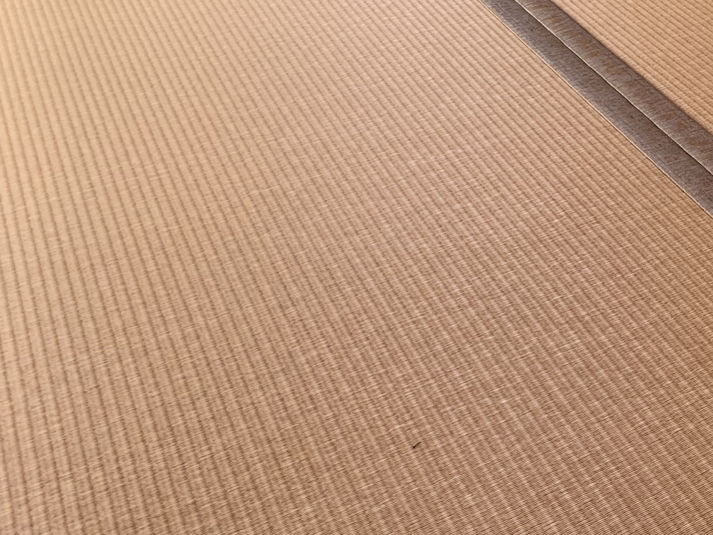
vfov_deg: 24.3
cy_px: 168
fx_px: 1236
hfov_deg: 29.0
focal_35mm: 60
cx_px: 790
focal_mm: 4.25
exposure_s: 1/121
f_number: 1.8
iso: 64
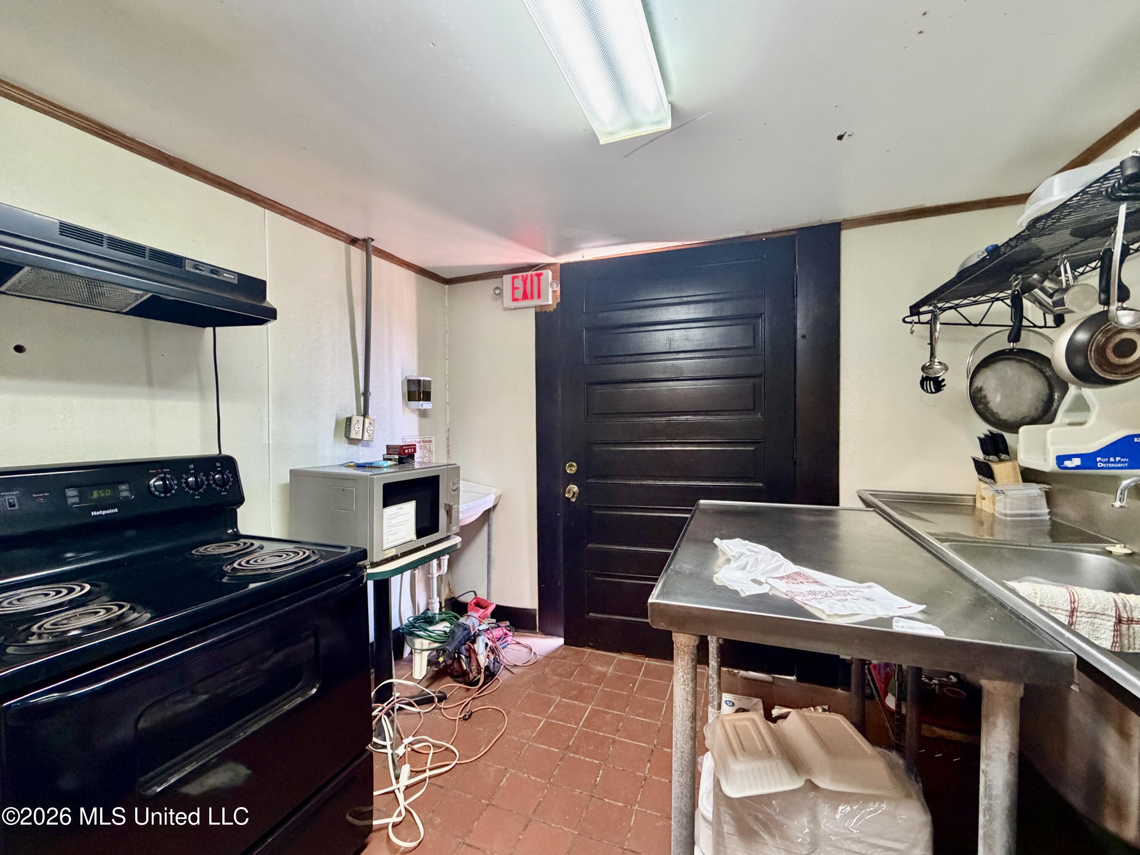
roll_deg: -0.1
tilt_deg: -1.2
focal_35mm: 14
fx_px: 461
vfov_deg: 85.7
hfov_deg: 102.1
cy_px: 428
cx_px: 570
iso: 500
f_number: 2.2
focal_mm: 2.22
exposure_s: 1/60
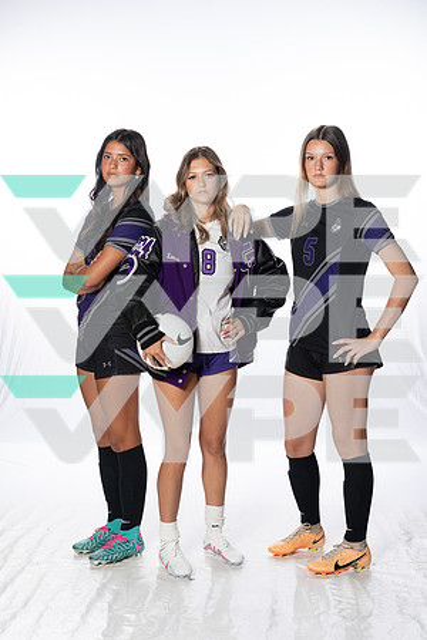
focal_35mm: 70
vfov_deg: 28.8
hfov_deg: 19.5
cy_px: 320
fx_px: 1245
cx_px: 214
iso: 800
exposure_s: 1/250
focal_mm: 70
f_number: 8
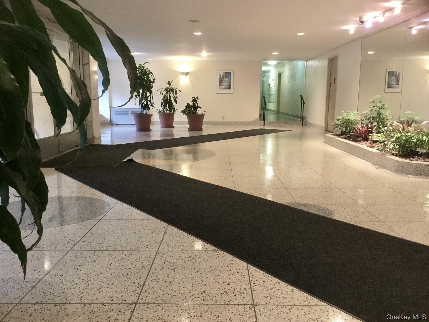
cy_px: 161
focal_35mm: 31
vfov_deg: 45.4
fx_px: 384
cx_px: 214
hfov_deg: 58.4
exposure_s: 1/20
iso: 200
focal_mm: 3.3
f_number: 2.4
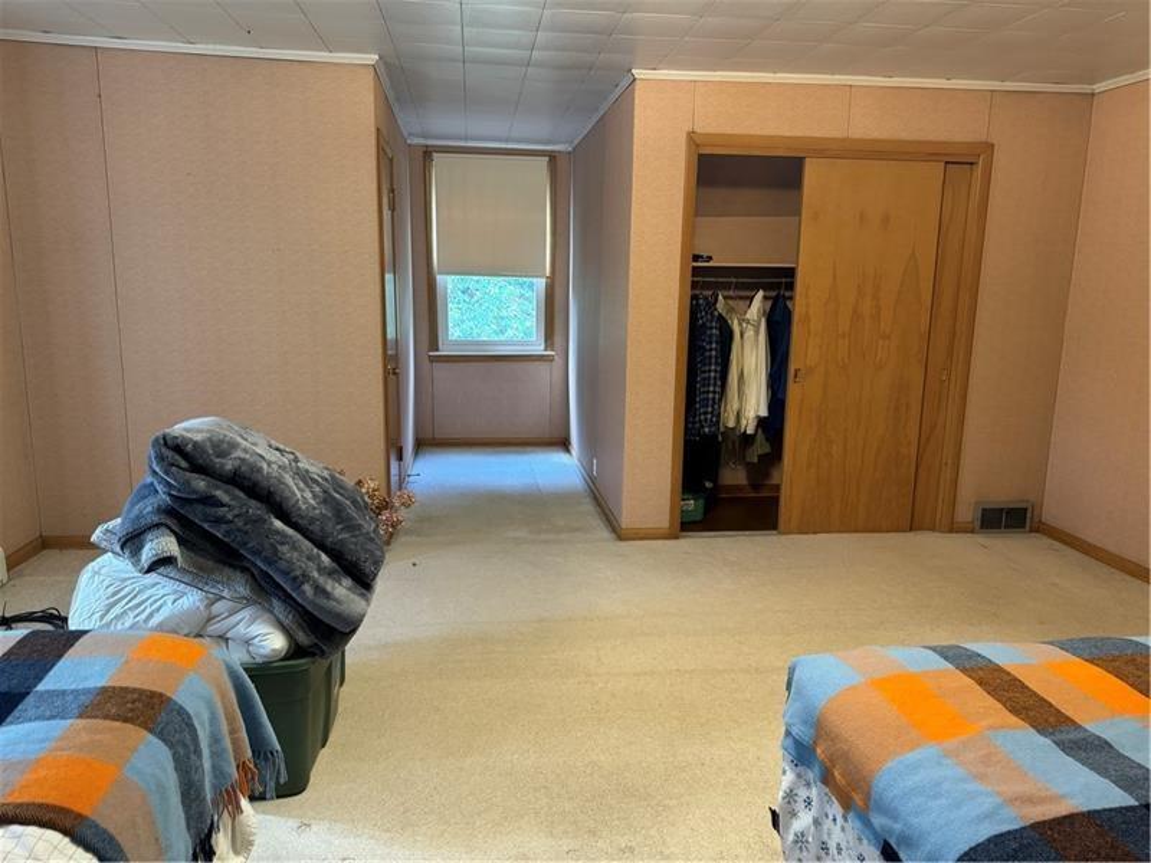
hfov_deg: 71.6
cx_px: 576
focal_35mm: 24
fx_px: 798
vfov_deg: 56.8
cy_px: 432
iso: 400
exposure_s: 1/60
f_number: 1.78
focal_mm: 6.76
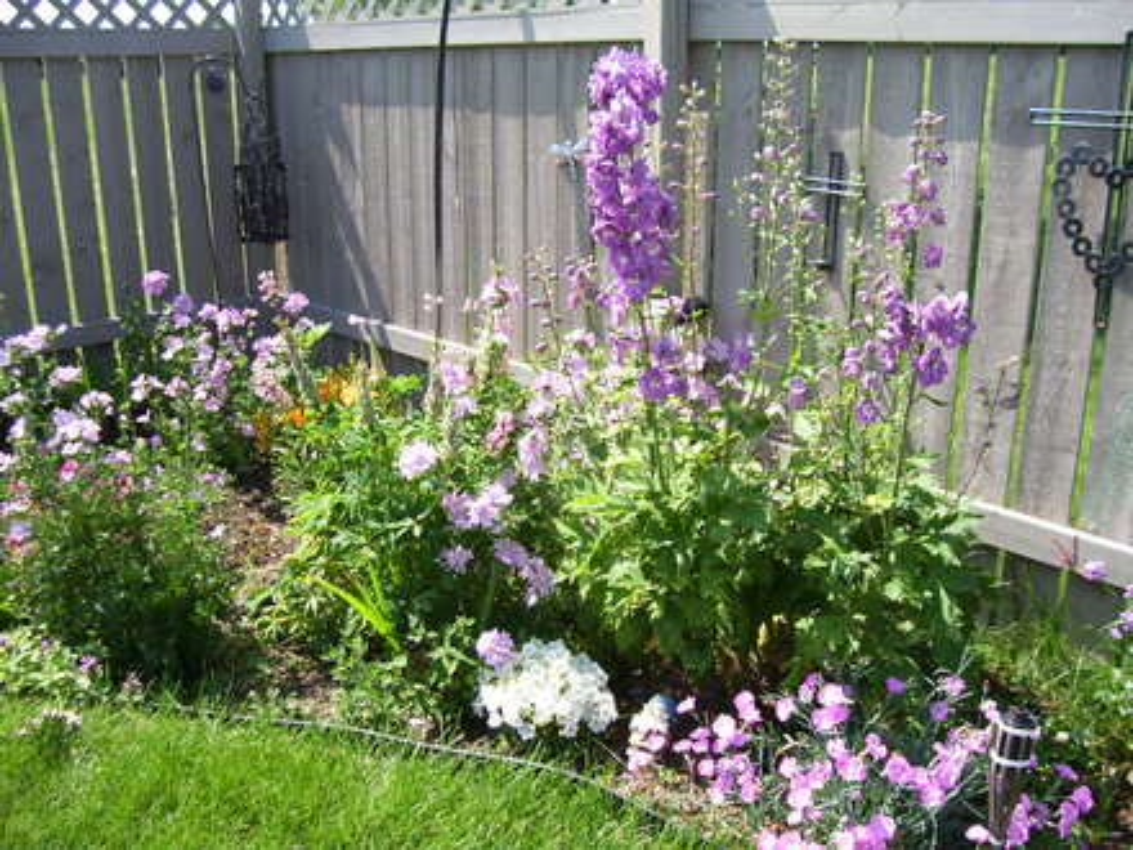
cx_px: 566
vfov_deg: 41.8
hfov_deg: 54.0
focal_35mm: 34
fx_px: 1113
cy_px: 425
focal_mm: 5.6
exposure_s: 1/750
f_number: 2.7
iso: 80
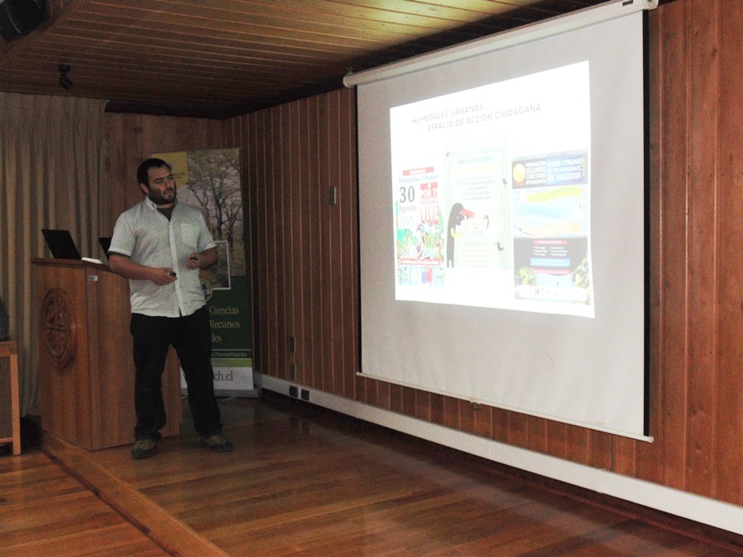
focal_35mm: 41
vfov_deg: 35.1
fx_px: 880
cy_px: 278
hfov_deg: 45.8
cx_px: 372
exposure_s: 1/50
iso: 200
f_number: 3.6
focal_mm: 7.4
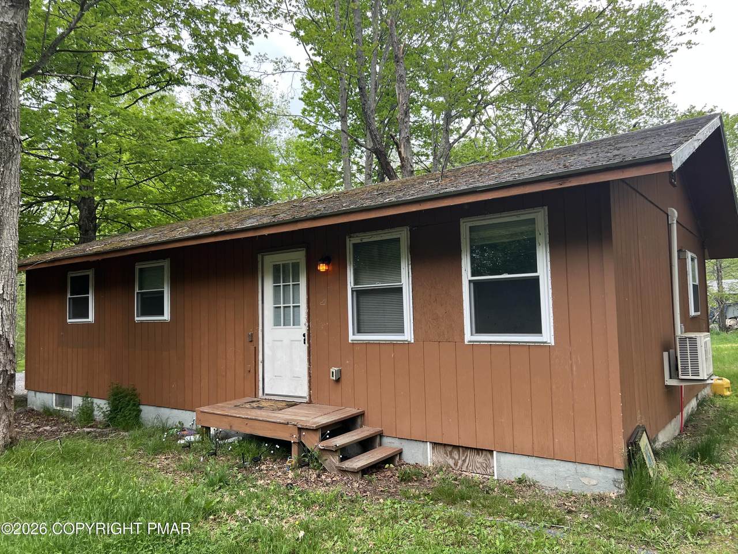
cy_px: 277
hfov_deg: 67.3
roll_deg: +1.8
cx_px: 369
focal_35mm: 26
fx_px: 554
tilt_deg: +4.6
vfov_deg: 53.1
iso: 80
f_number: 1.5
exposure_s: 1/121
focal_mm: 5.7
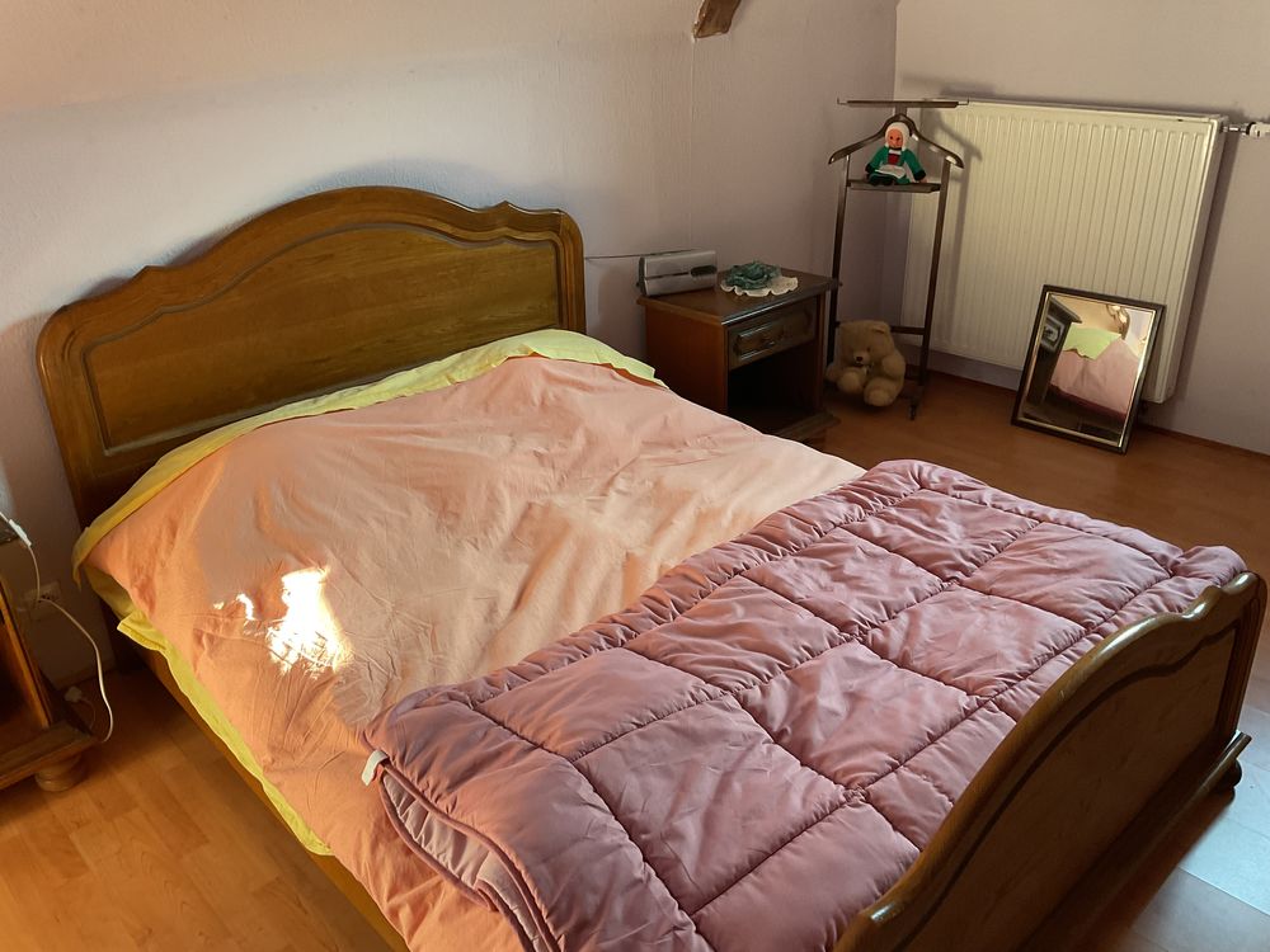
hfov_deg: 61.7
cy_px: 476
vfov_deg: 48.2
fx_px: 1064
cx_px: 635
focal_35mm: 29
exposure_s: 1/60
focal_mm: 3
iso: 100
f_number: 1.8
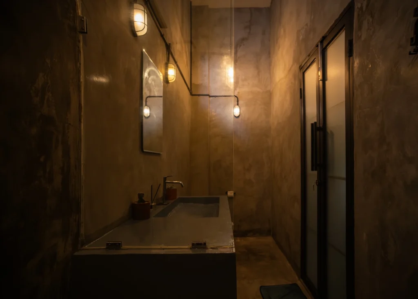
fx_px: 214
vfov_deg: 69.7
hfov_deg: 88.5
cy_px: 163
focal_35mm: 18
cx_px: 228
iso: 2500
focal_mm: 15
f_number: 5.6
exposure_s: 1/50
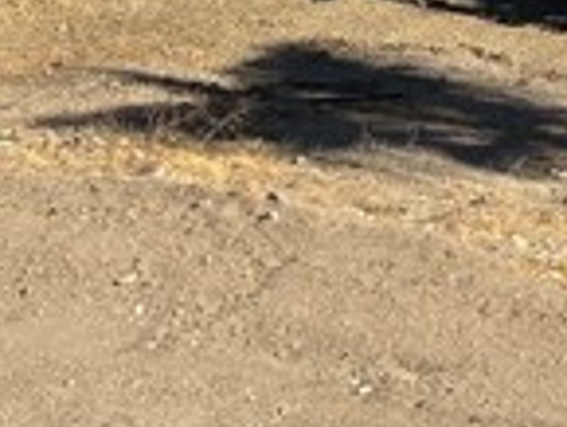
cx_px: 1310
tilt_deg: -0.6
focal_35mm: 183
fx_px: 3000
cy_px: -838
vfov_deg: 7.2
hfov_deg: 9.7
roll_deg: -0.5
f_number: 1.6
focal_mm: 5.96
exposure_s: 1/4255
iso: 50
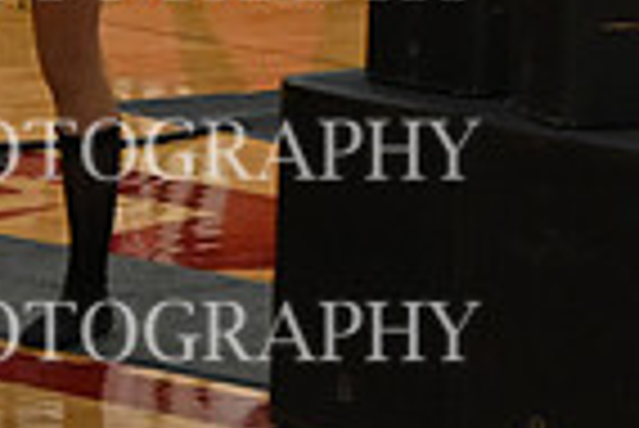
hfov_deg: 2.5
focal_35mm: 823
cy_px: -304
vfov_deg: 1.7
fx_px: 14623
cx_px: -171
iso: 5000
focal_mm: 135
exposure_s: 1/400
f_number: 4
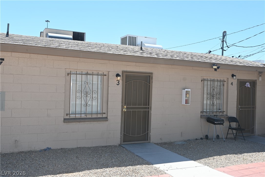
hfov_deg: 54.1
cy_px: 88
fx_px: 259
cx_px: 132
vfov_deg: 37.6
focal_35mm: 35
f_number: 7.1
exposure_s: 1/200
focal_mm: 23.5
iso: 100
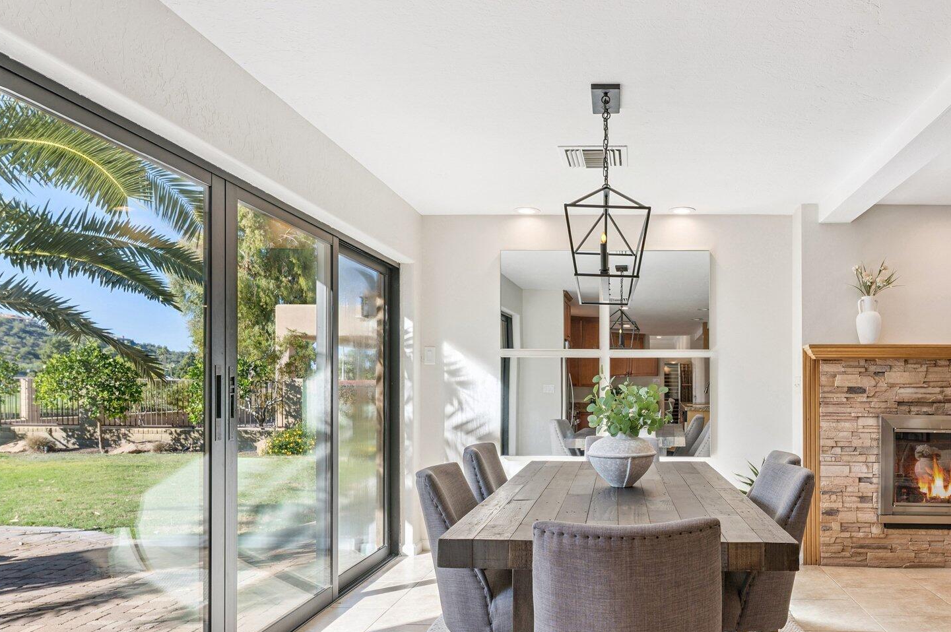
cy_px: 386
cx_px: 614
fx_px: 713
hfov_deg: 66.1
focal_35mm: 27
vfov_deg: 47.5
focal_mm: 19
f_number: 8
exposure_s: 1/80
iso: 320
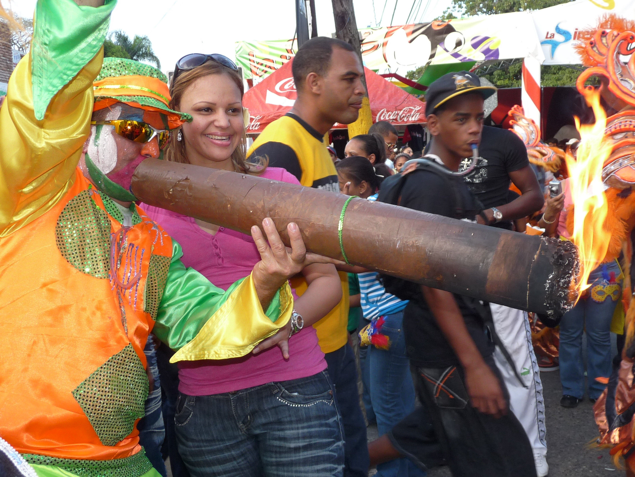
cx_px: 318
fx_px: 734
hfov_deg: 46.8
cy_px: 238
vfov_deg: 36.0
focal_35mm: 40
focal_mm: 4.9
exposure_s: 1/160
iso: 100
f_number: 2.8
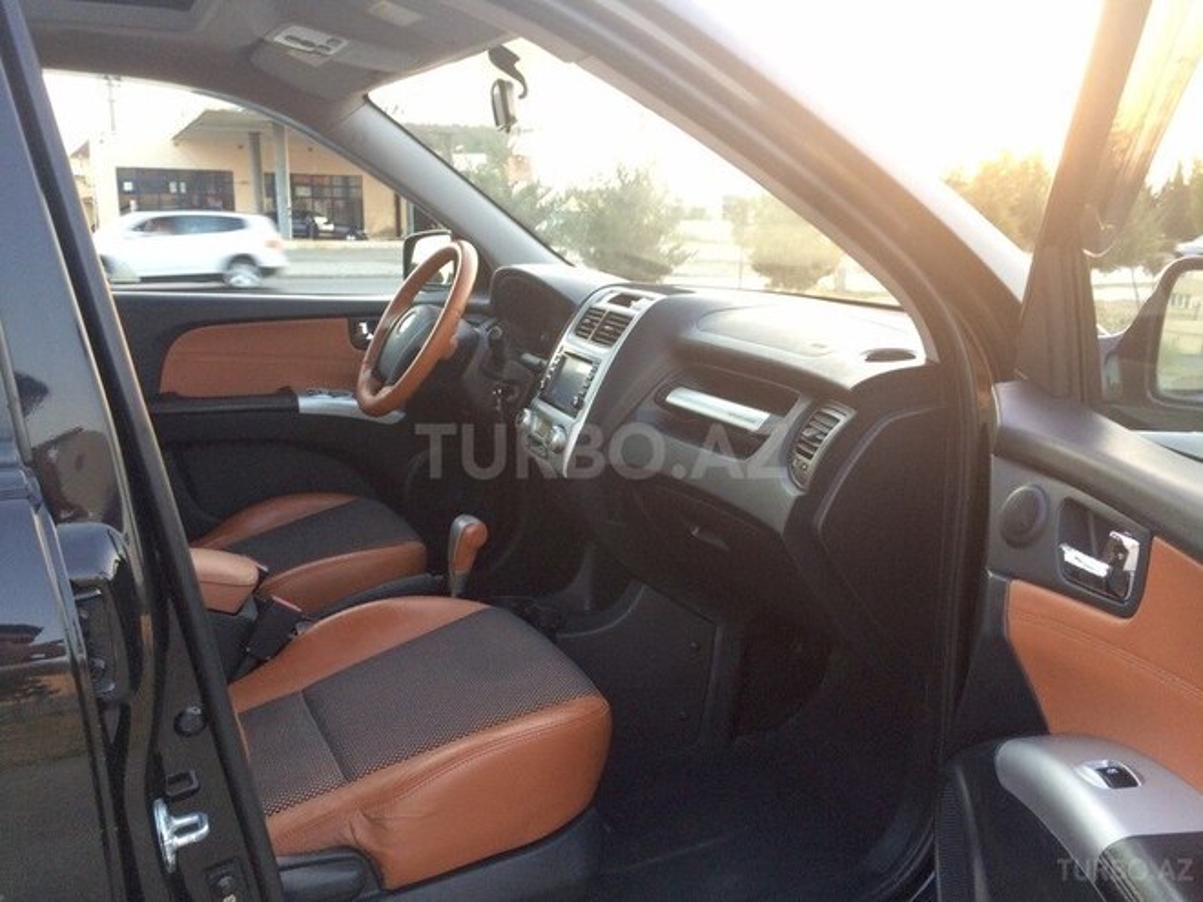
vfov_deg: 48.2
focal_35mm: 29
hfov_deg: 61.7
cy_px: 451
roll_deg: -1.7
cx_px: 602
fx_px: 1008
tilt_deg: -13.7
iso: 80
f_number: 2.2
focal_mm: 4.15
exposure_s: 1/33
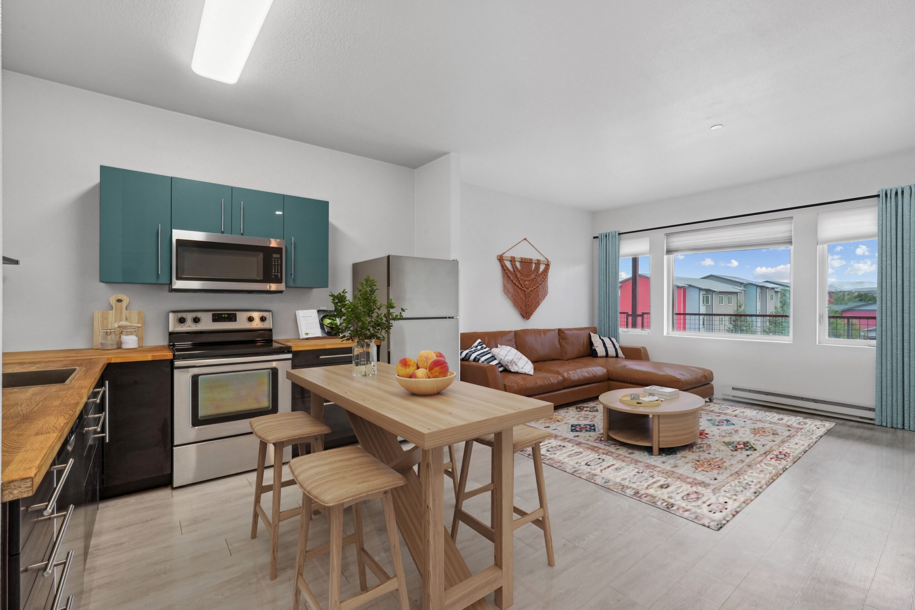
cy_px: 305
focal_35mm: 16
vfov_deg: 73.8
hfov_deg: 96.7
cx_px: 458
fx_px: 407
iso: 400
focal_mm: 16
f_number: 16
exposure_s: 1/25
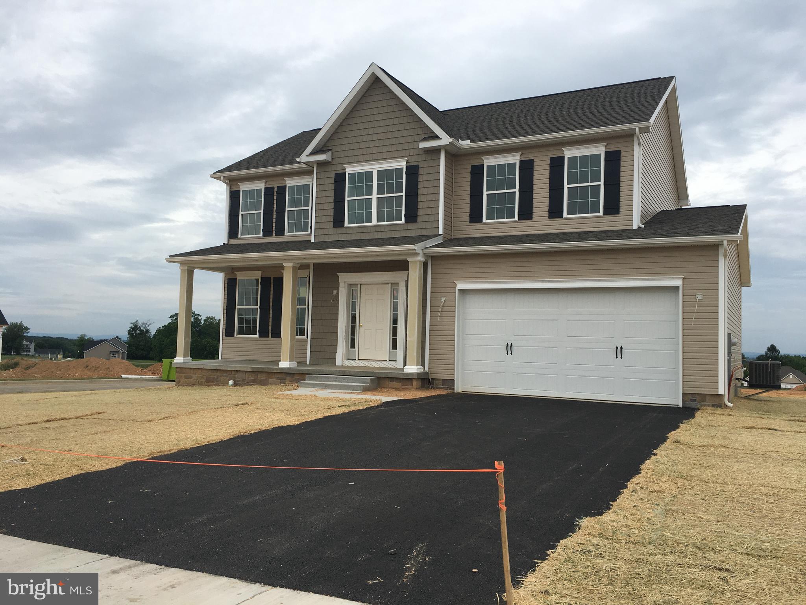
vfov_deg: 48.2
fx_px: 675
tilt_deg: +4.1
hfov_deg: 61.7
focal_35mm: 29
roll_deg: -1.2
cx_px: 403
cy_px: 302
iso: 25
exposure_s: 1/2653
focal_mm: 4.15
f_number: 2.2
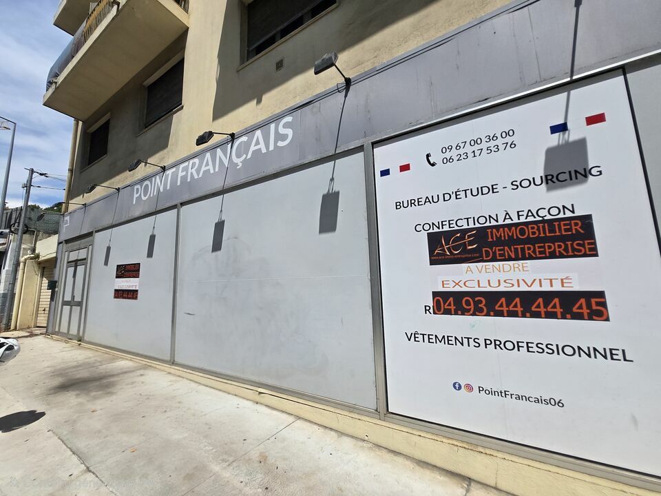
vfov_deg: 89.9
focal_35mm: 13
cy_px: 248
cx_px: 330
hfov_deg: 106.2
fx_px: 248
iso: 25
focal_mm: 1.7
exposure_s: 1/2500
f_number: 2.2
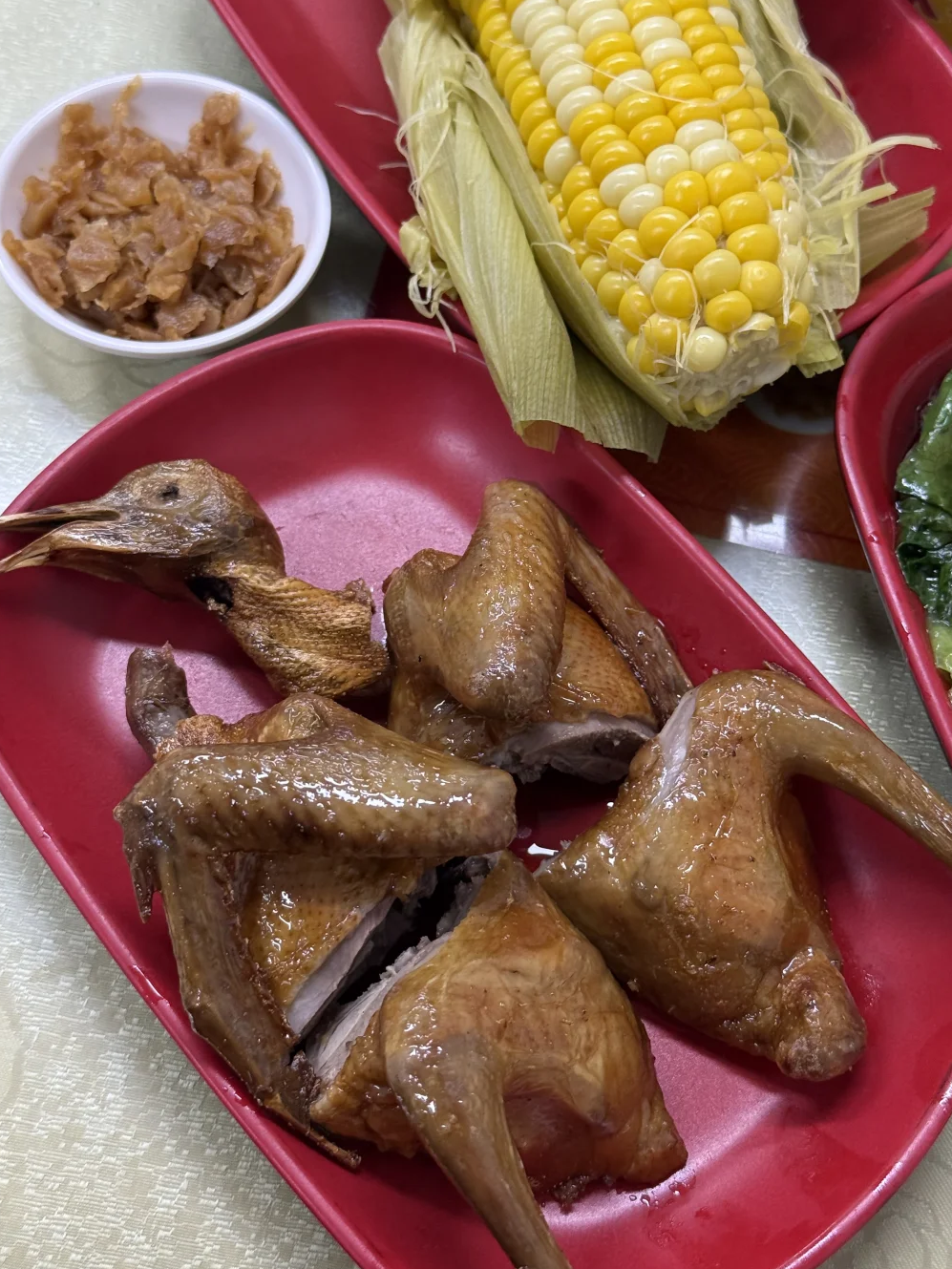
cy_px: 611
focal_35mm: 52
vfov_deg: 36.8
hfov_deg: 28.0
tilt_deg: -64.4
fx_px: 1906
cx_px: 482
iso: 200
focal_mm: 6.76
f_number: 1.78
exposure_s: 1/100
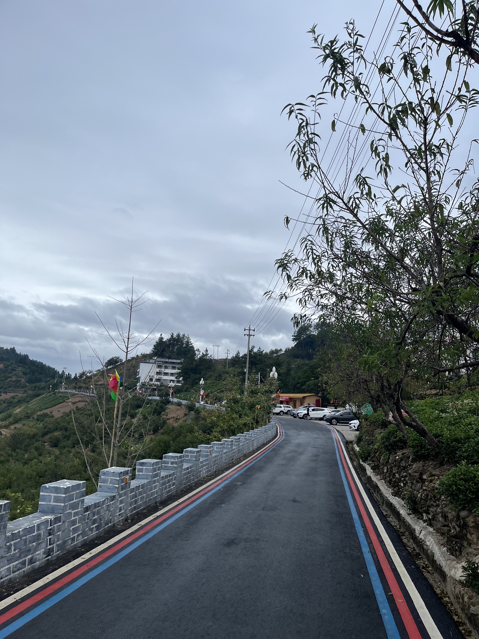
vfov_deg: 67.3
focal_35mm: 26
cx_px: 240
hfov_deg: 53.1
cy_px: 320
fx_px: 480
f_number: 1.6
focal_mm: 5.1
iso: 50
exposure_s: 1/1279
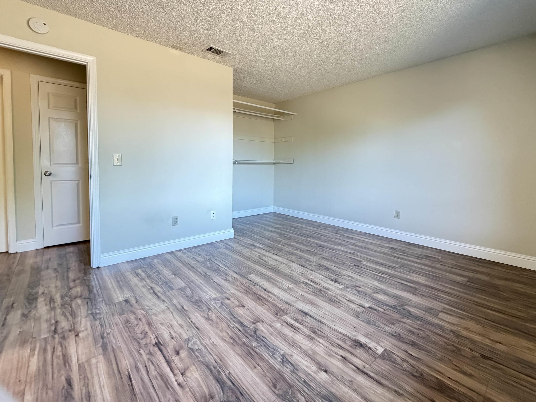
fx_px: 248
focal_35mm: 16
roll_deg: -0.4
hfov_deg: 94.5
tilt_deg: -2.1
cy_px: 175
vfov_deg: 77.7
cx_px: 276
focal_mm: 2.22
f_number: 2.2
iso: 800
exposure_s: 1/60
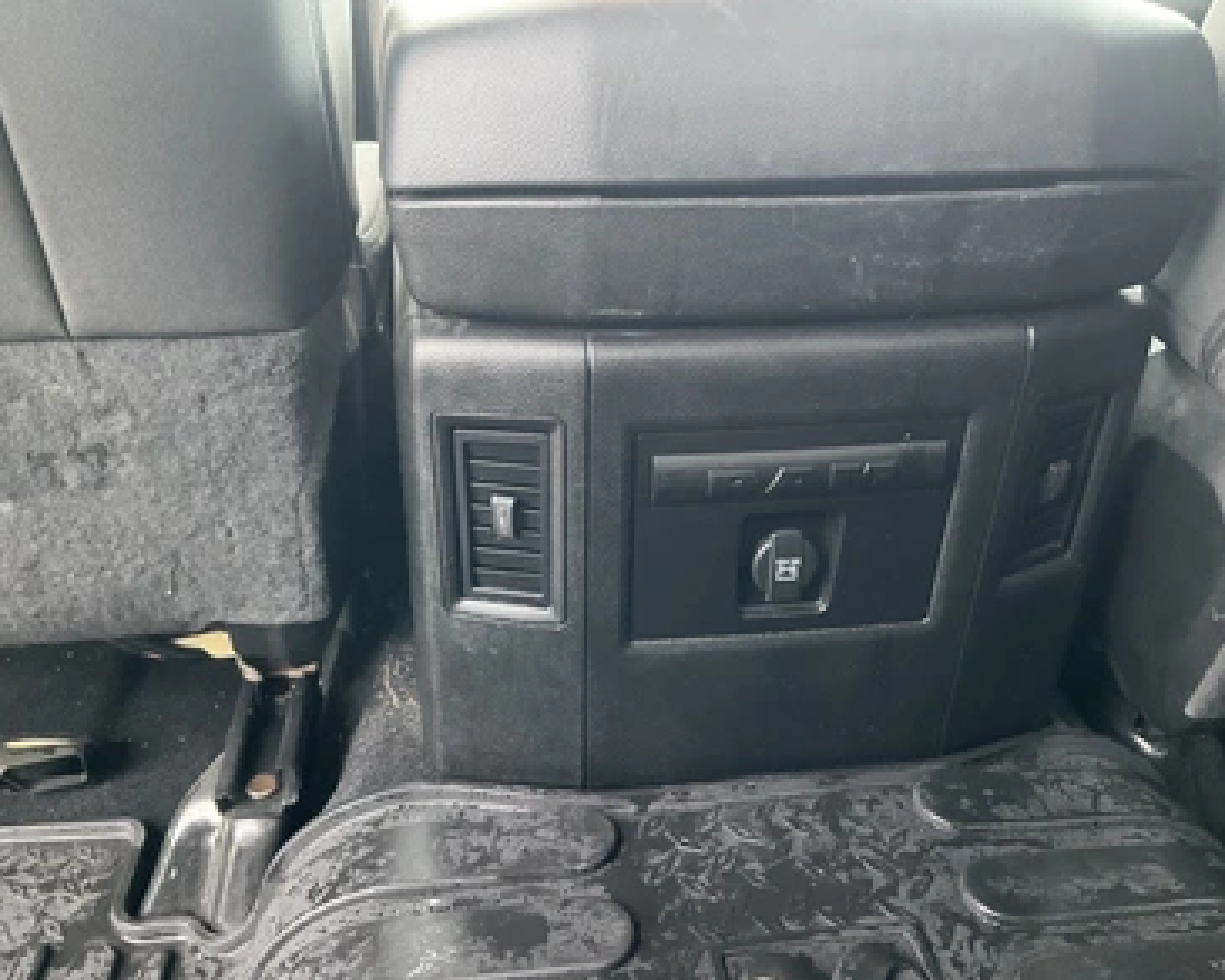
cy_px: 480
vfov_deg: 47.1
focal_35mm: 31
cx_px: 618
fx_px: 1124
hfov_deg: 57.2
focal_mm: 3
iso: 500
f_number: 1.8
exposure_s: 1/30
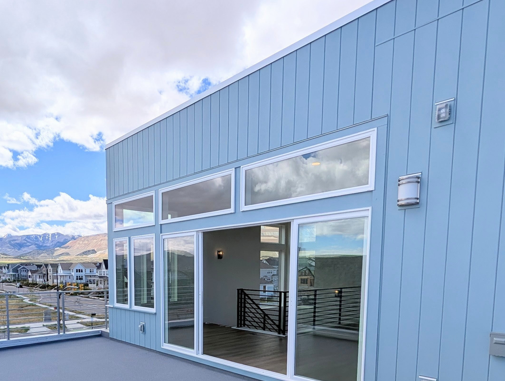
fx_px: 336
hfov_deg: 72.1
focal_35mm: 23
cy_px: 304
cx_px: 177
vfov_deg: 54.9
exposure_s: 1/4505
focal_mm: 2.02
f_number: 1.7
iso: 52
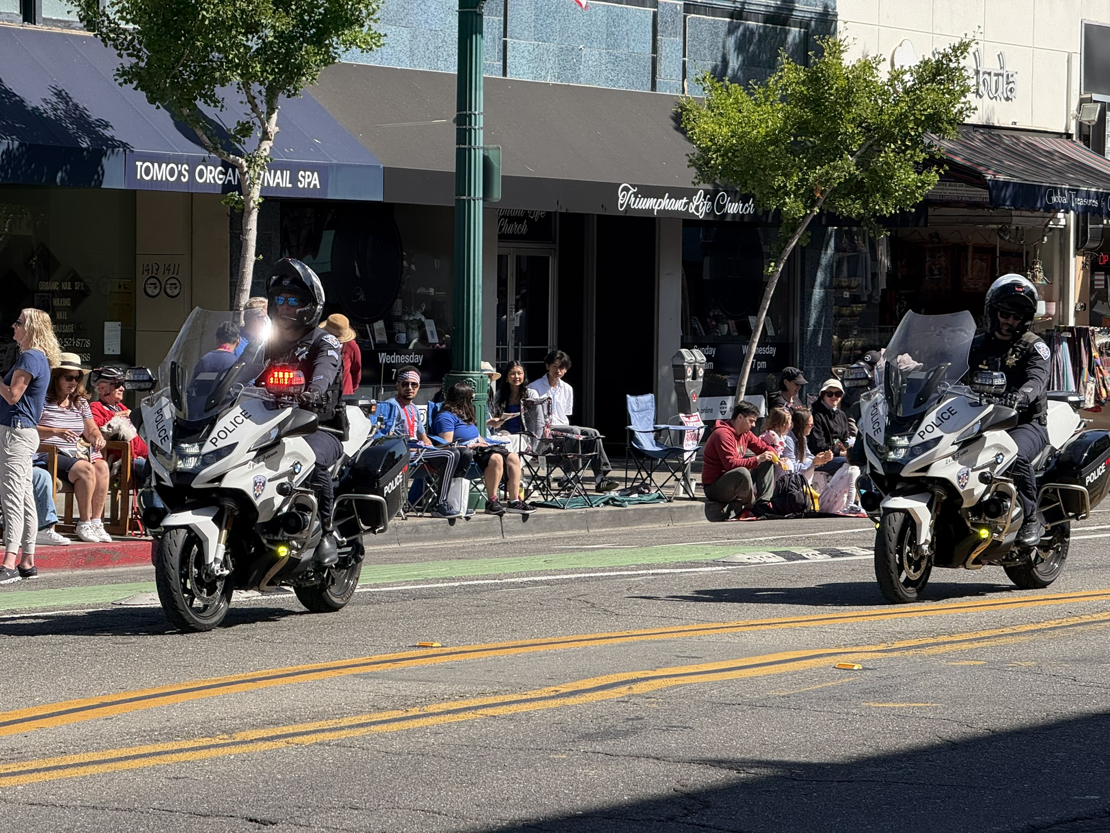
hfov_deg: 16.4
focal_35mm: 120
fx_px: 3848
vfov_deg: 12.3
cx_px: 555
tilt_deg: -1.3
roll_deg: -0.7
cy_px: 416
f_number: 2.8
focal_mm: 15.66
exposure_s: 1/776
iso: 64
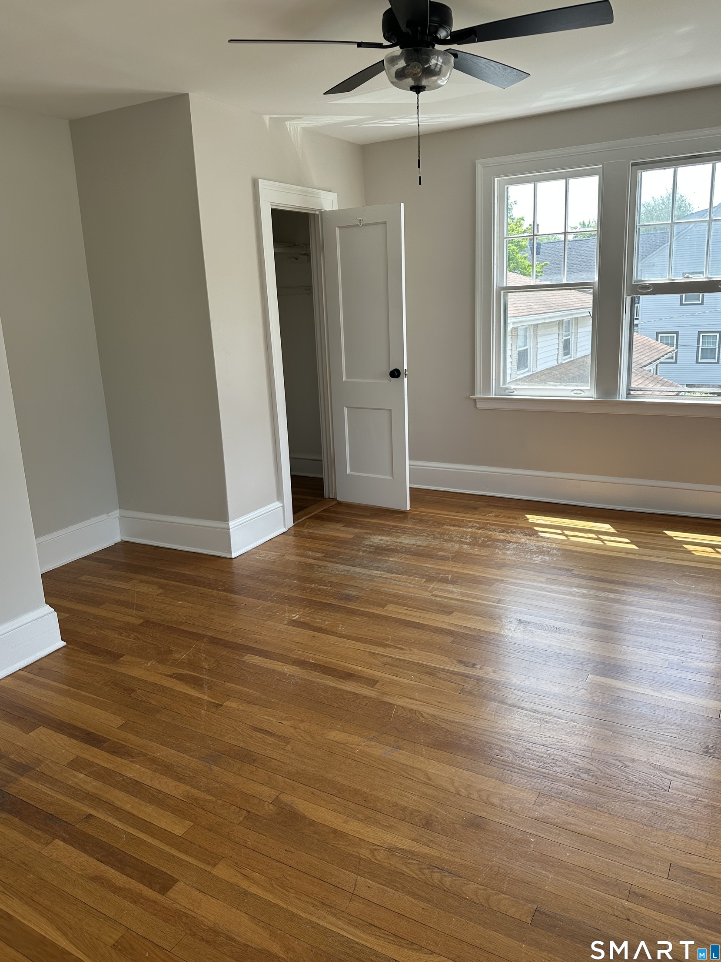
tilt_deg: -11.3
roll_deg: +3.0
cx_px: 366
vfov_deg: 69.4
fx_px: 694
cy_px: 468
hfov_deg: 54.9
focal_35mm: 25
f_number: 1.78
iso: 80
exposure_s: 1/392
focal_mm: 6.86
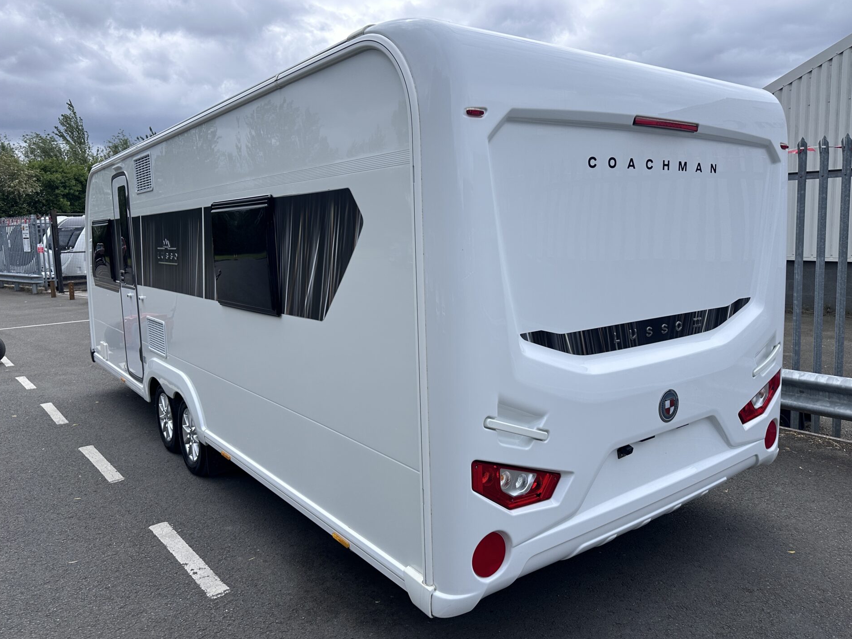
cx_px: 449
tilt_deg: -7.4
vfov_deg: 53.1
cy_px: 307
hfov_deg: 67.2
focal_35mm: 26
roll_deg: +2.1
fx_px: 640
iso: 80
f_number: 1.78
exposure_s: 1/4545
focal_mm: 6.86
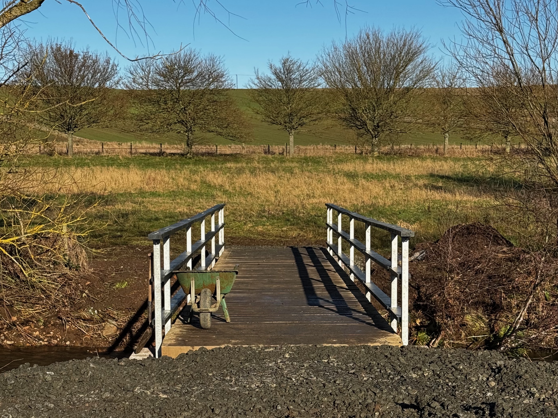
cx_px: 279
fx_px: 774
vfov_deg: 30.3
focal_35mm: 48
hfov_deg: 39.7
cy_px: 209
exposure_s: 1/3817
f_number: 1.78
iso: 64
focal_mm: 6.76
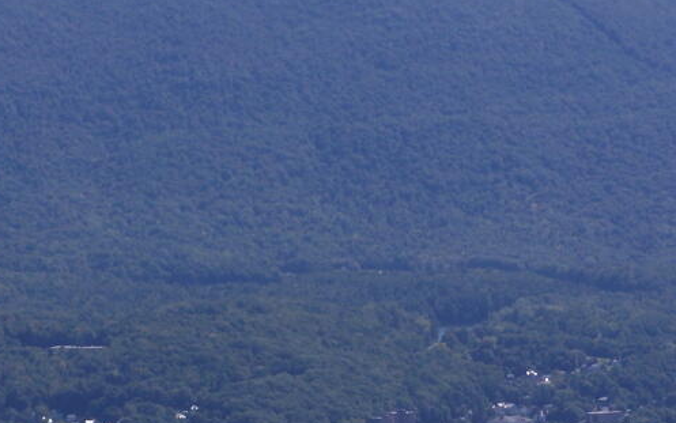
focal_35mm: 347
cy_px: 267
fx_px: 6395
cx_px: 439
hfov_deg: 6.0
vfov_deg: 3.8
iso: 80
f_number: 4.5
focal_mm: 26.4
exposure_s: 1/800
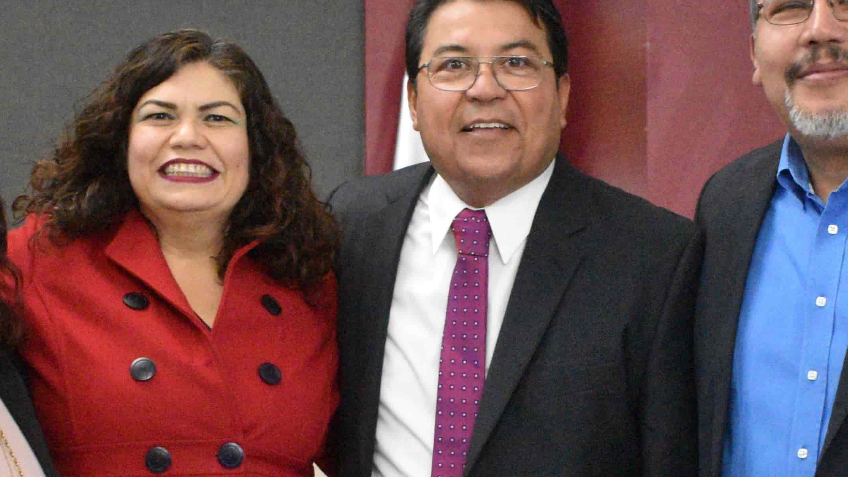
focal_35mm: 89
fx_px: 2003
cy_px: 396
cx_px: 484
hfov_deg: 23.9
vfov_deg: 13.5
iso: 10000
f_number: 4
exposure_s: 1/125
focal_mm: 27
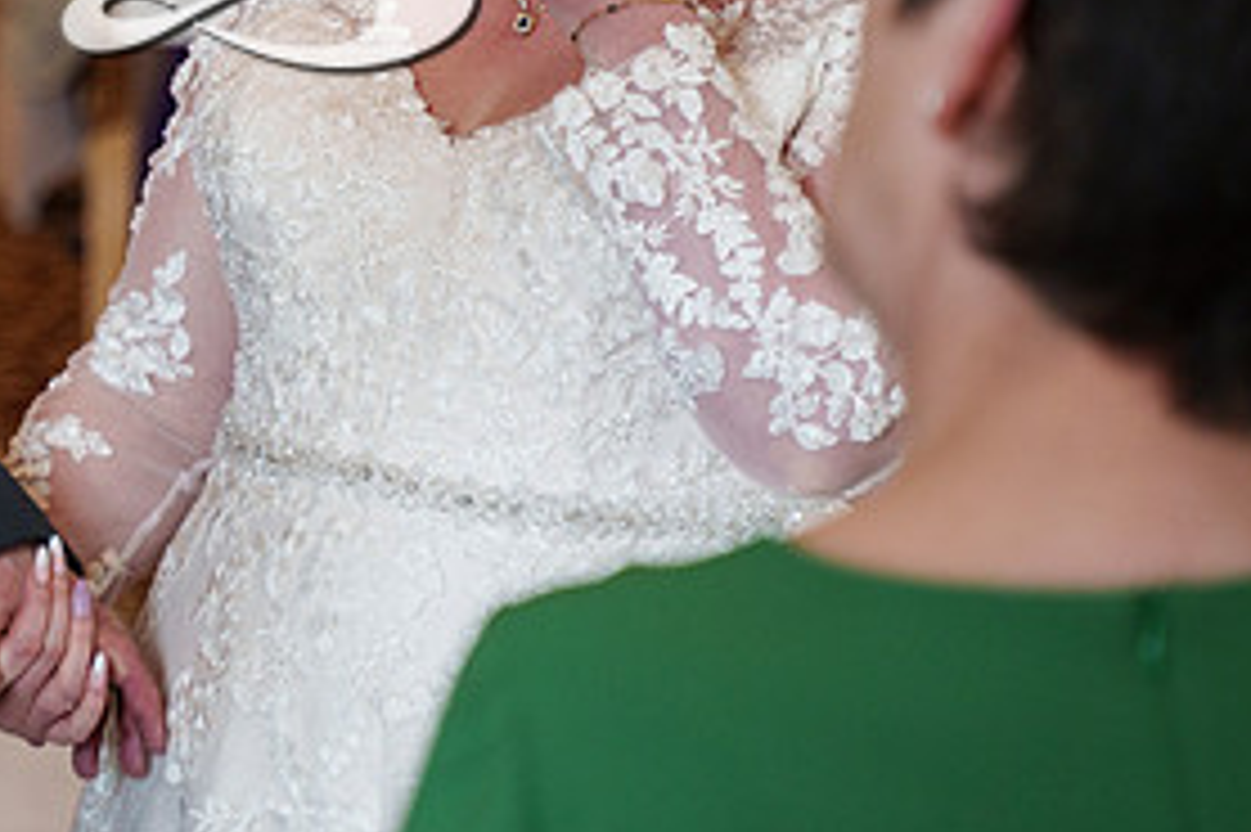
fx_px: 5001
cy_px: 25
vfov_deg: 9.5
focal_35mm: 144
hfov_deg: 14.1
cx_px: 166
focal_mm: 69
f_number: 2.8
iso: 1600
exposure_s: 1/250
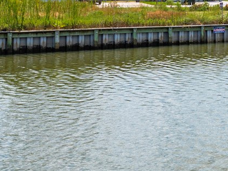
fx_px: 527
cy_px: -1
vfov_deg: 18.0
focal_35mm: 80
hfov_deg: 20.2
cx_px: 364
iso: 125
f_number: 13
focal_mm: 16
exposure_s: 1/200
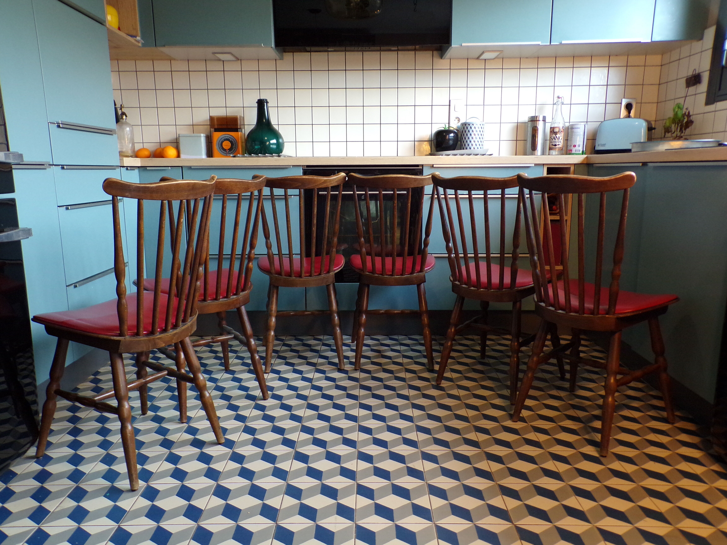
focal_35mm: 28
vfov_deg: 49.7
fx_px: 588
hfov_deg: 63.4
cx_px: 364
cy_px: 272
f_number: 3.1
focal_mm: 5
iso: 200
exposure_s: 1/20
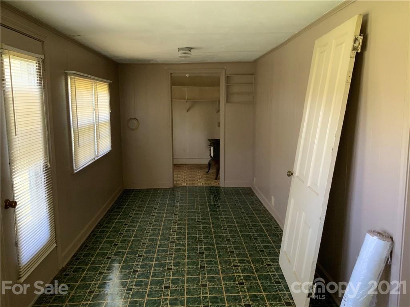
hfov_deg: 61.7
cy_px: 154
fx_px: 343
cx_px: 205
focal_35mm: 29
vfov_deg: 48.2
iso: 250
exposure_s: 1/60
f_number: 1.8
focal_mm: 3
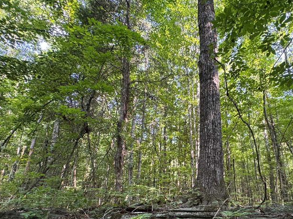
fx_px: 195
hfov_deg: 71.6
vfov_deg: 57.4
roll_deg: +2.1
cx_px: 197
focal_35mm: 23
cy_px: 148
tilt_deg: +16.7
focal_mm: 2.22
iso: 200
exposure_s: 1/99
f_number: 2.2
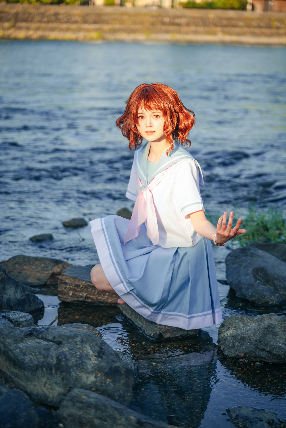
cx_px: 143
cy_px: 214
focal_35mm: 75
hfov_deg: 18.2
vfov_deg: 27.0
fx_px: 894
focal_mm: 75
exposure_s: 1/250
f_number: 2.8
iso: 100
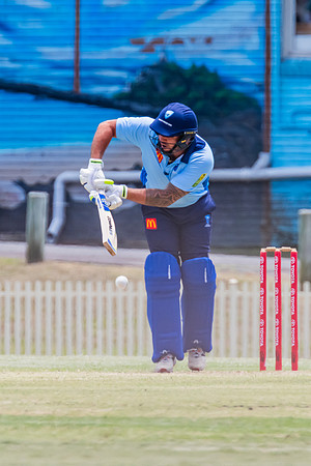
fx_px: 14140
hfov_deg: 1.3
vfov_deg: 1.9
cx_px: 187
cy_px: 213
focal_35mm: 1091
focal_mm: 600
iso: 800
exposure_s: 1/2000
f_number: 9
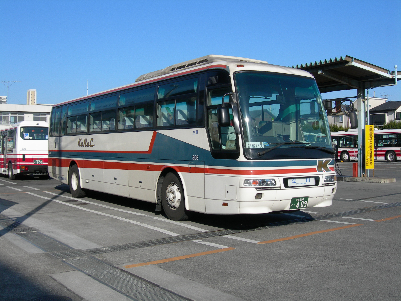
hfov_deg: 45.8
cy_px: 150
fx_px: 475
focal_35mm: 41
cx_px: 200
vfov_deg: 35.1
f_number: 4.9
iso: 50
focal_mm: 8.5
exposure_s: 1/535
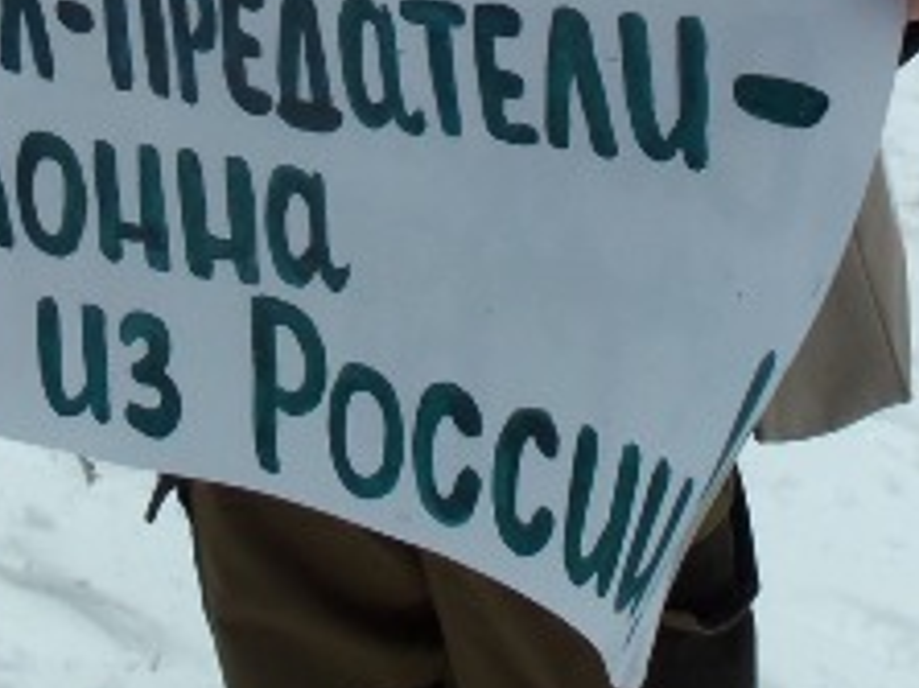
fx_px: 2415
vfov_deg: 15.0
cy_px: -352
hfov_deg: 21.5
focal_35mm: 91
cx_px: 523
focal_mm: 5.2
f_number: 3.4
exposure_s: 1/320
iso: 80
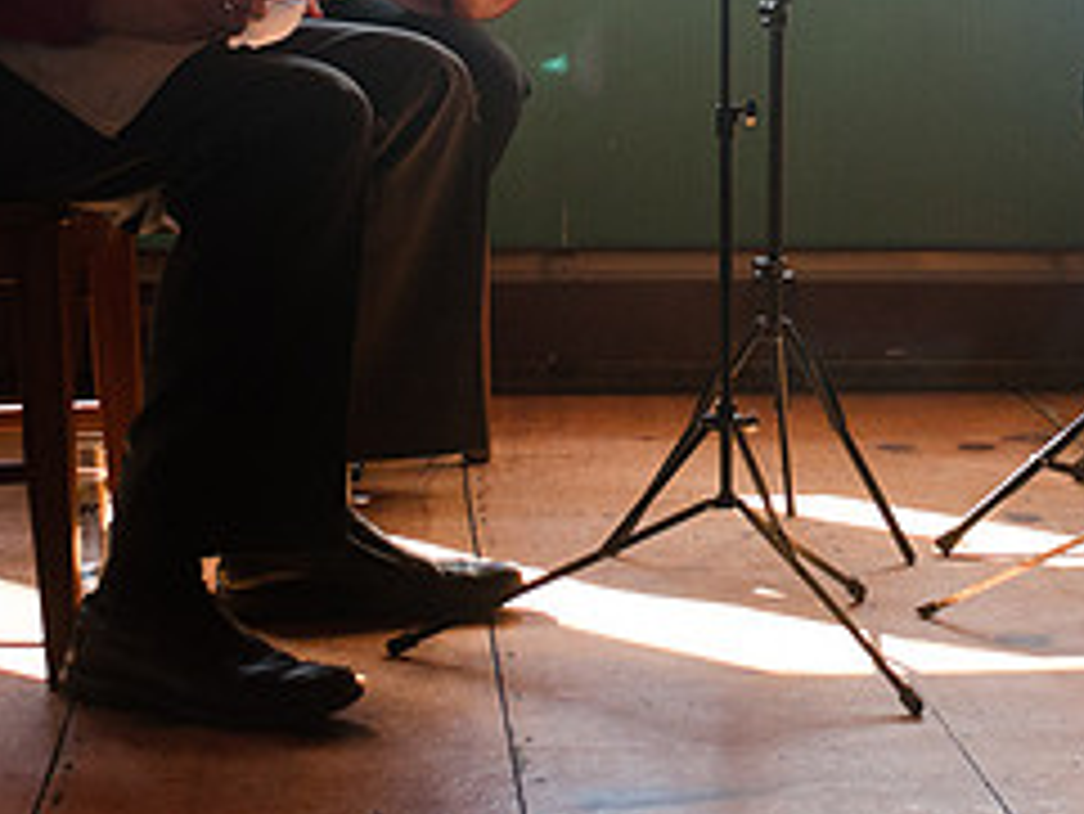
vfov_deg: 12.4
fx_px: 3697
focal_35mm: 118
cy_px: 20
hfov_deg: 16.5
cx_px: 895
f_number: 4.5
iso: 640
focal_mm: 34
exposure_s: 1/250
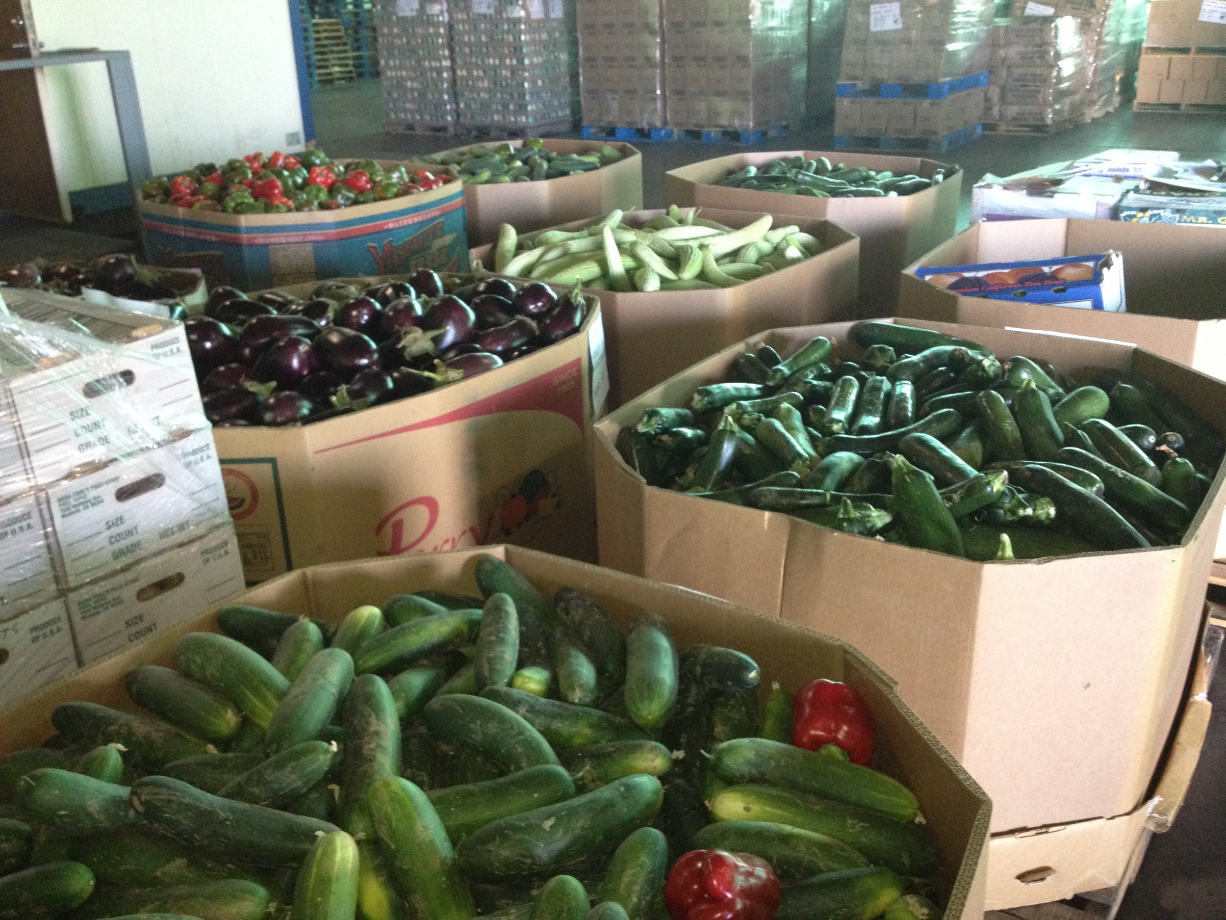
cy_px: 460
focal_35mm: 35
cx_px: 613
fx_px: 1240
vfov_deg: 40.7
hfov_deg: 52.6
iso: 320
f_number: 2.4
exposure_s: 1/20
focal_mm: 4.28
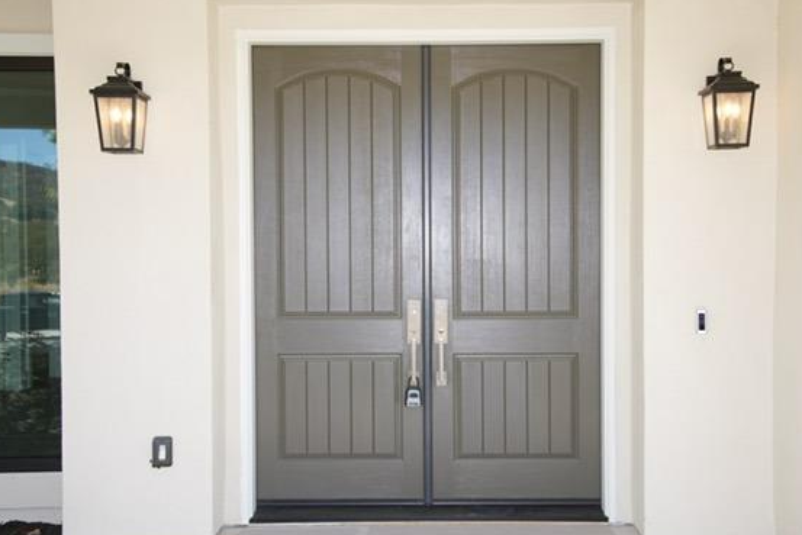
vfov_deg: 30.5
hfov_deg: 44.5
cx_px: 425
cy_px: 279
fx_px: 980
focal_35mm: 44
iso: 125
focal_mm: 38
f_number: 5
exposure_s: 1/160
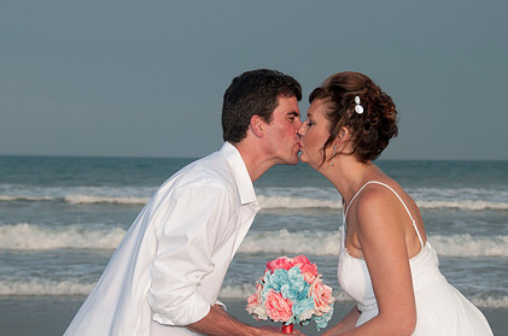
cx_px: 274
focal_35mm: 124
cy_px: 197
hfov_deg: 16.5
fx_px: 1746
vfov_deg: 11.0
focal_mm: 60
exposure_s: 1/250
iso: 100
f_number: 7.1
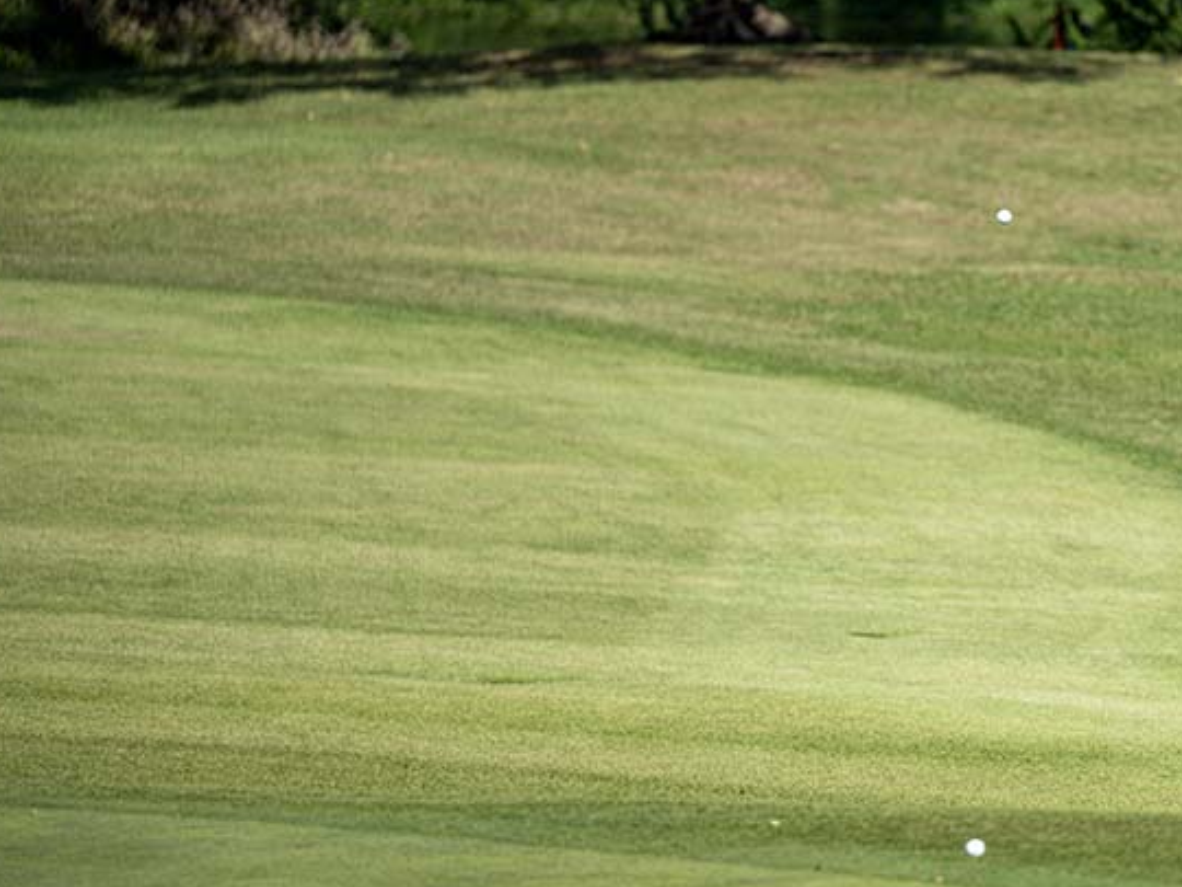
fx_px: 11678
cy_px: 436
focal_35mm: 342
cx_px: 1020
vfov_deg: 4.3
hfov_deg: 5.8
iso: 220
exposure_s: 1/8000
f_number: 2.8
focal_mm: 200
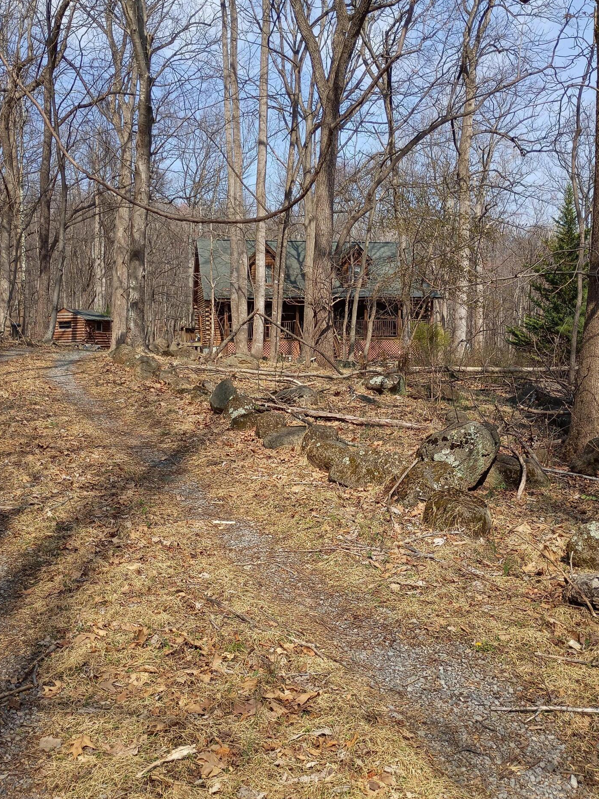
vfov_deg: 58.3
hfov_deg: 45.4
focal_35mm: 31
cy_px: 375
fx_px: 715
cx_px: 290
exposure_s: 1/796
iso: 100
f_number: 1.8
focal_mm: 4.27
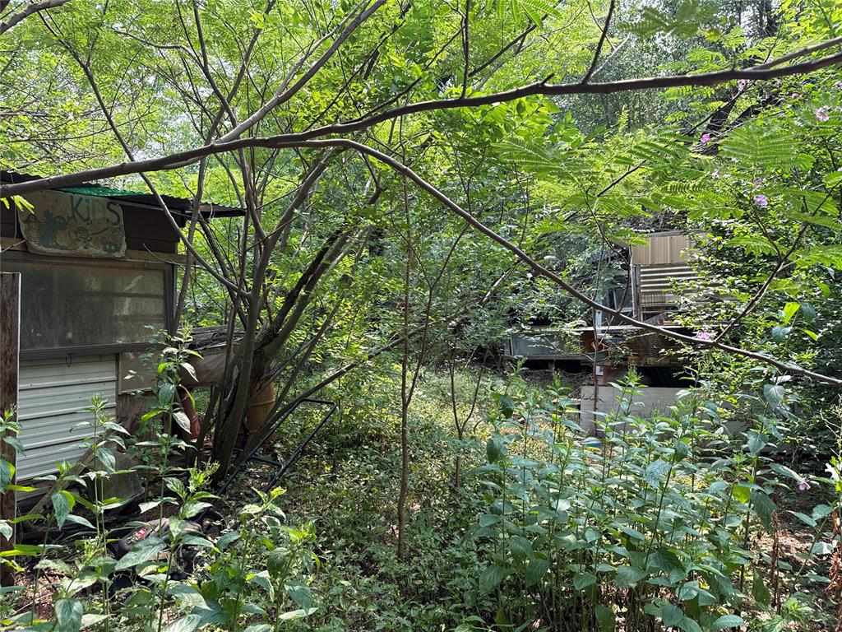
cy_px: 316
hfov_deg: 71.6
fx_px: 584
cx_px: 421
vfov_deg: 56.8
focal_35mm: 24
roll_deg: +0.9
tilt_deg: -0.6
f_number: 1.78
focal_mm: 6.76
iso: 80
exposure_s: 1/363
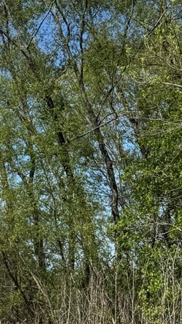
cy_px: 391
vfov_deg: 18.3
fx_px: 953
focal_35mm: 111
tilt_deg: -4.8
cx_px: -275
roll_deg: +0.5
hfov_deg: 9.5
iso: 80
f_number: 1.78
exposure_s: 1/4950
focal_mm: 6.76
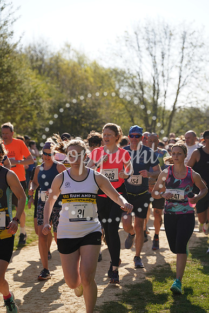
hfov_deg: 13.0
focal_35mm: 105
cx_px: 104
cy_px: 156
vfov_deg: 19.5
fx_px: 914
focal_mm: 105
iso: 200
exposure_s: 1/1600
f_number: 4
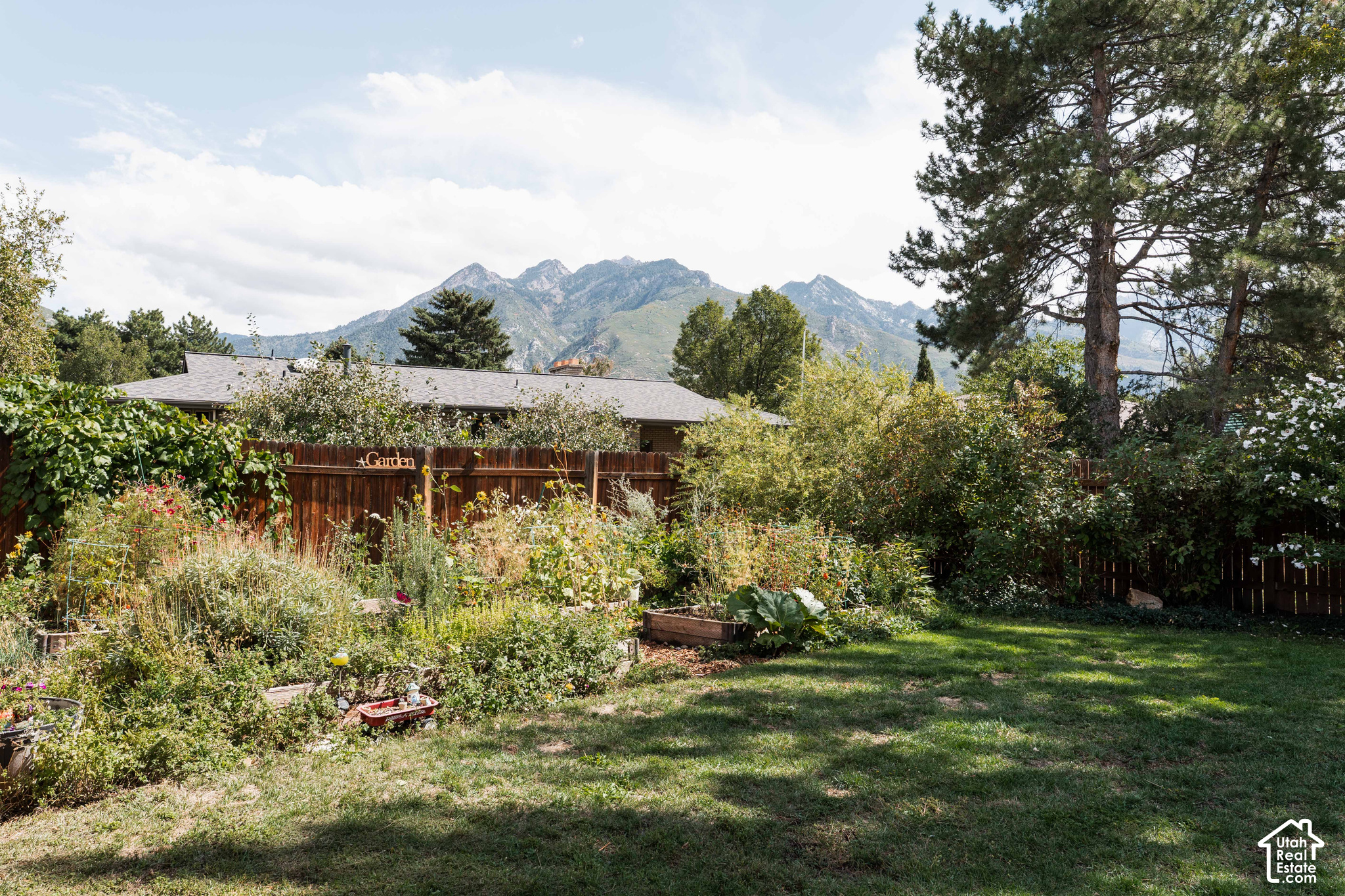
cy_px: 448
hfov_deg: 70.6
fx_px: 949
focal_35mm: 25
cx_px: 636
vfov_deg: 50.5
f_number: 8
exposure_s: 1/160
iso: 100
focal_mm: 24
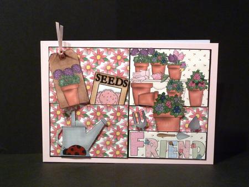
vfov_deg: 22.0
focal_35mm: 67
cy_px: 94
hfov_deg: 29.0
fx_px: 482
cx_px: 124
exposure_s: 1/8
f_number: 4.1
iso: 400
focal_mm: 11
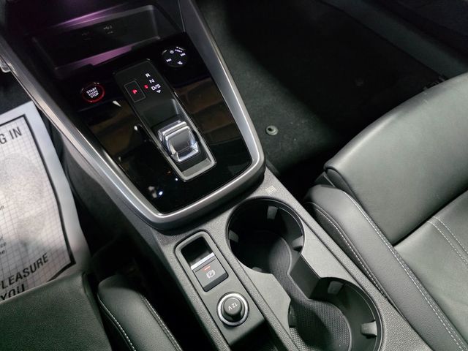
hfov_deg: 73.9
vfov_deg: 58.9
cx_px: 234
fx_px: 311
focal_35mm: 23
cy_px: 176
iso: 2000
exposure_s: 1/120
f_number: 1.7
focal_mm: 6.3
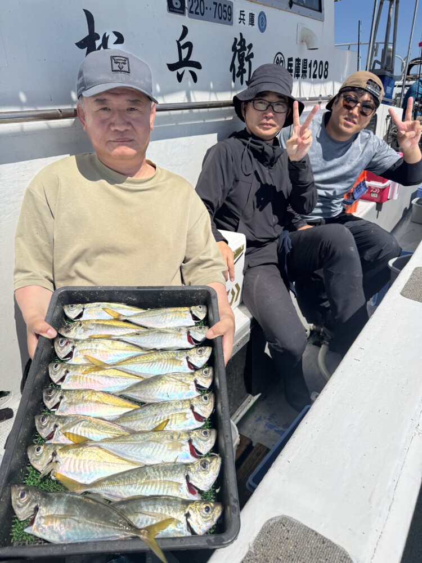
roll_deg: +2.5
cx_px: 211
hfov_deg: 56.8
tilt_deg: -22.7
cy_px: 282
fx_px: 390
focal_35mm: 24
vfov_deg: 71.6
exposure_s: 1/9009
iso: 80
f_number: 1.78
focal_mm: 6.76
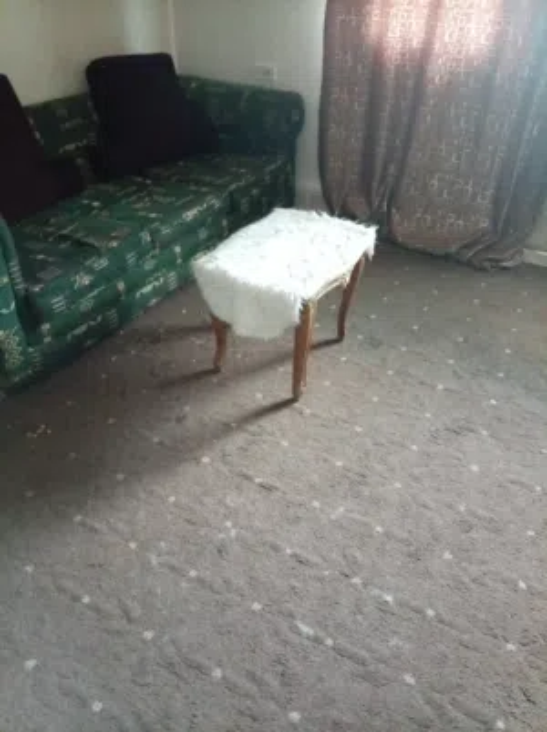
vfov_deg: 69.4
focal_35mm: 25
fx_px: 528
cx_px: 274
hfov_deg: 54.8
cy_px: 366
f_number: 1.8
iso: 2456
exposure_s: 1/50
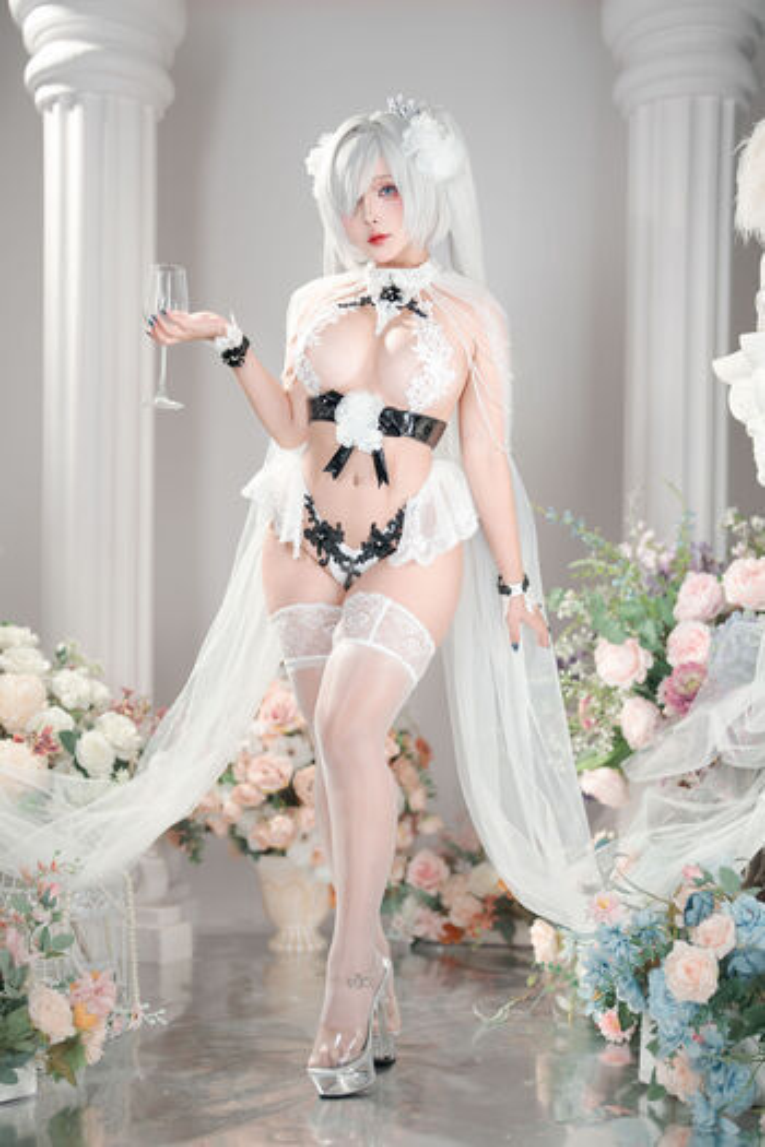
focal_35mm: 50
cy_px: 574
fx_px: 1594
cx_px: 382
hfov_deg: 27.0
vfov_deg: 39.6
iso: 125
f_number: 1.6
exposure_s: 1/160
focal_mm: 50
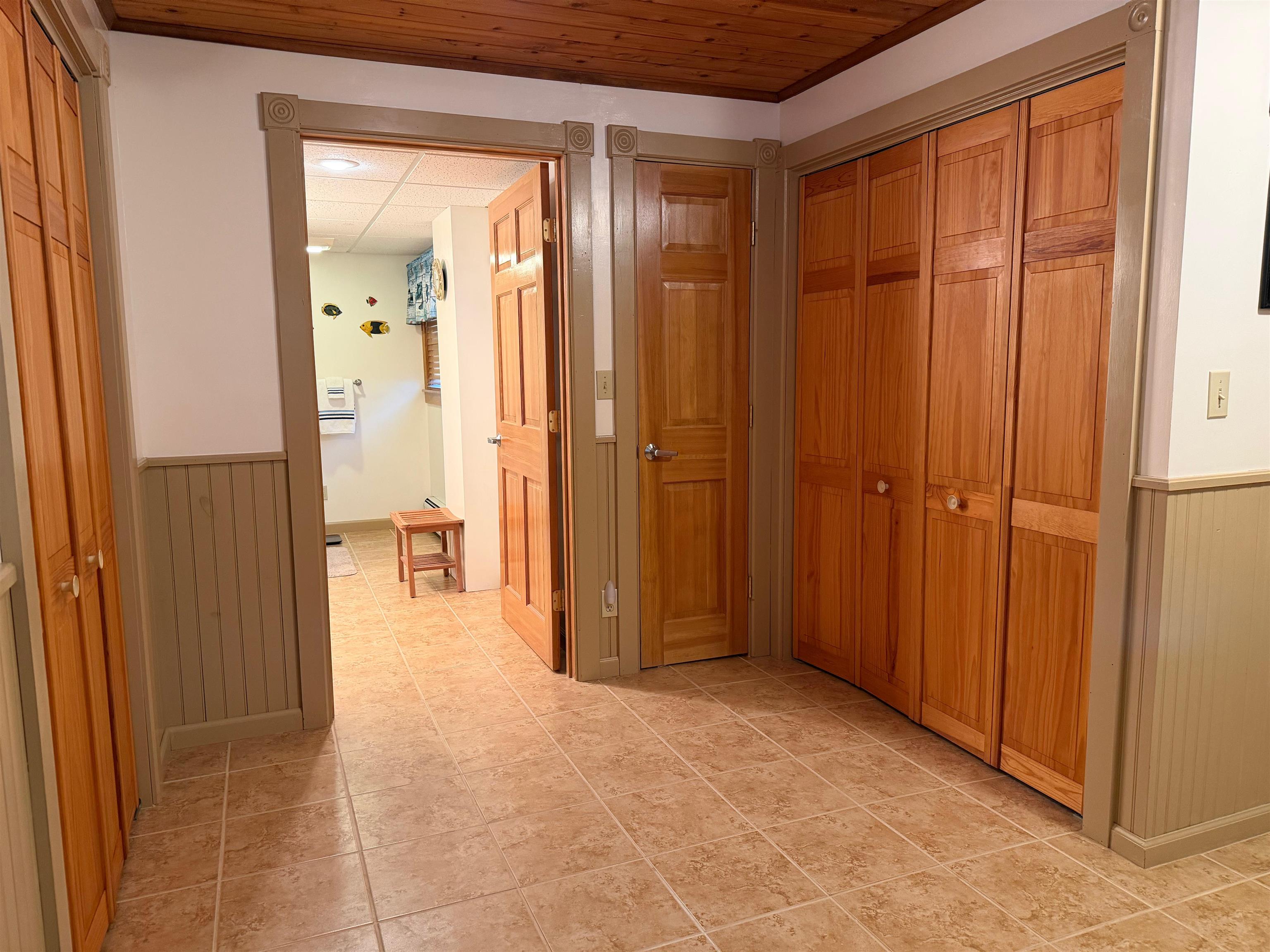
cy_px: 476
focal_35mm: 24
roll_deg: +0.2
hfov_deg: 71.6
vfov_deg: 56.8
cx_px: 635
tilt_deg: -7.6
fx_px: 881
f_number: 1.78
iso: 320
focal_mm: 6.76
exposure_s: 1/60
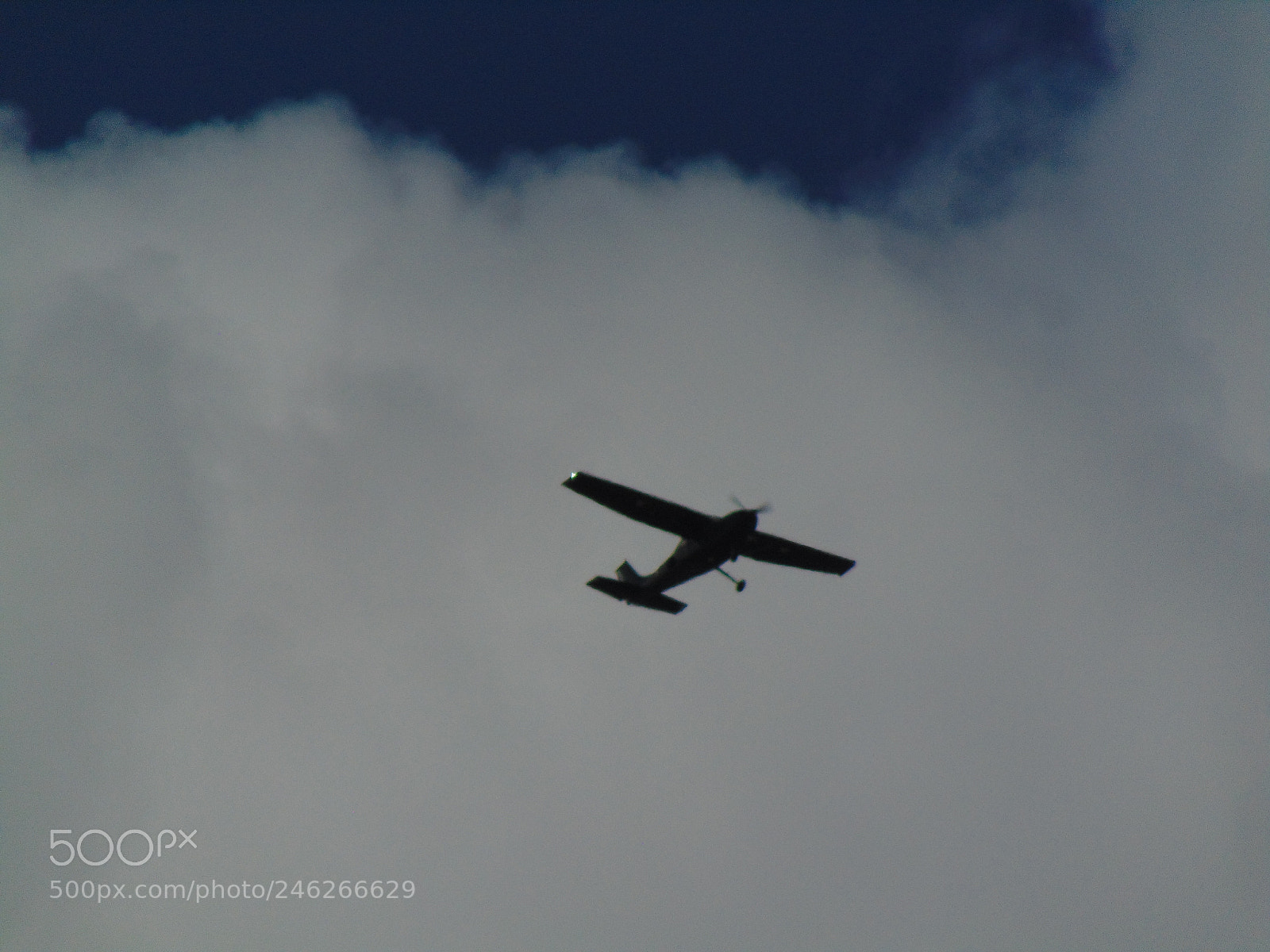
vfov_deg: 1.7
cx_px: 635
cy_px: 476
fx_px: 32139
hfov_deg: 2.3
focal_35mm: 876
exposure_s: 1/640
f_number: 15.3
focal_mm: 157.1
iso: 80
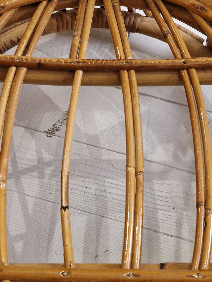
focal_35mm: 60
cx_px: 98
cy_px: 159
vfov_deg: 32.1
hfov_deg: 24.4
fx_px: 490
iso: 400
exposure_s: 1/100
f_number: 1.8
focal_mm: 5.4
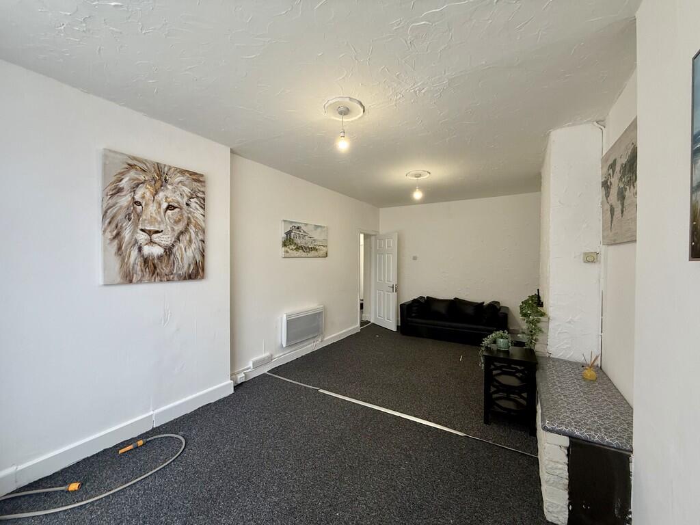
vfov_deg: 85.7
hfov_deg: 102.1
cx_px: 350
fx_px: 283
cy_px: 262
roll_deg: +0.0
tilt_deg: -0.4
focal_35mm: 14
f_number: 2.2
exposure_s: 1/100
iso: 200
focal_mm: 2.22
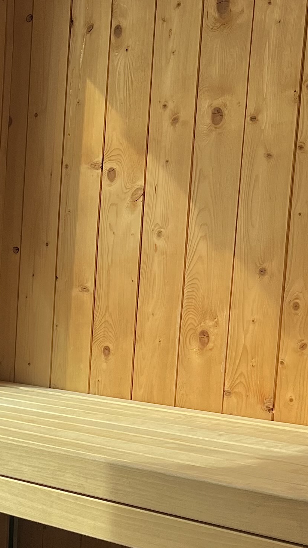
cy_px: 417
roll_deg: -0.4
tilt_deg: -8.0
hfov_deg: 14.3
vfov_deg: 26.8
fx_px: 1132
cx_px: -184
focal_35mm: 78
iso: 50
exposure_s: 1/1224
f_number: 1.5
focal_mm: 5.7
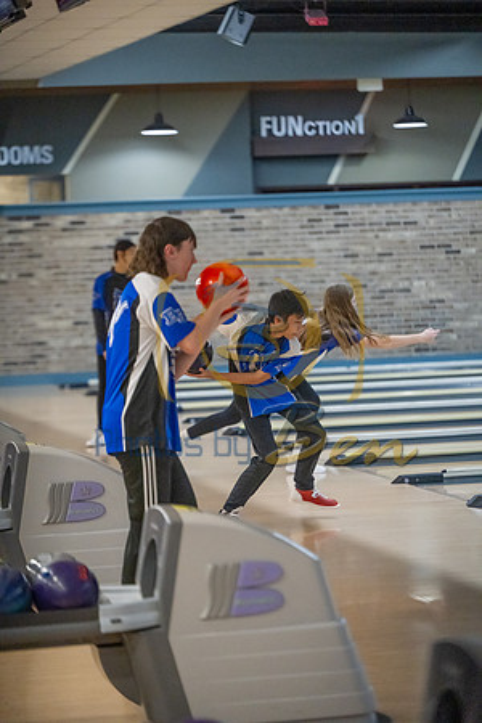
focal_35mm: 140
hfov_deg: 9.8
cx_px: 241
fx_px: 2811
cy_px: 362
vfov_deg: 14.7
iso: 4000
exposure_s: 1/800
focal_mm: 140
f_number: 2.8
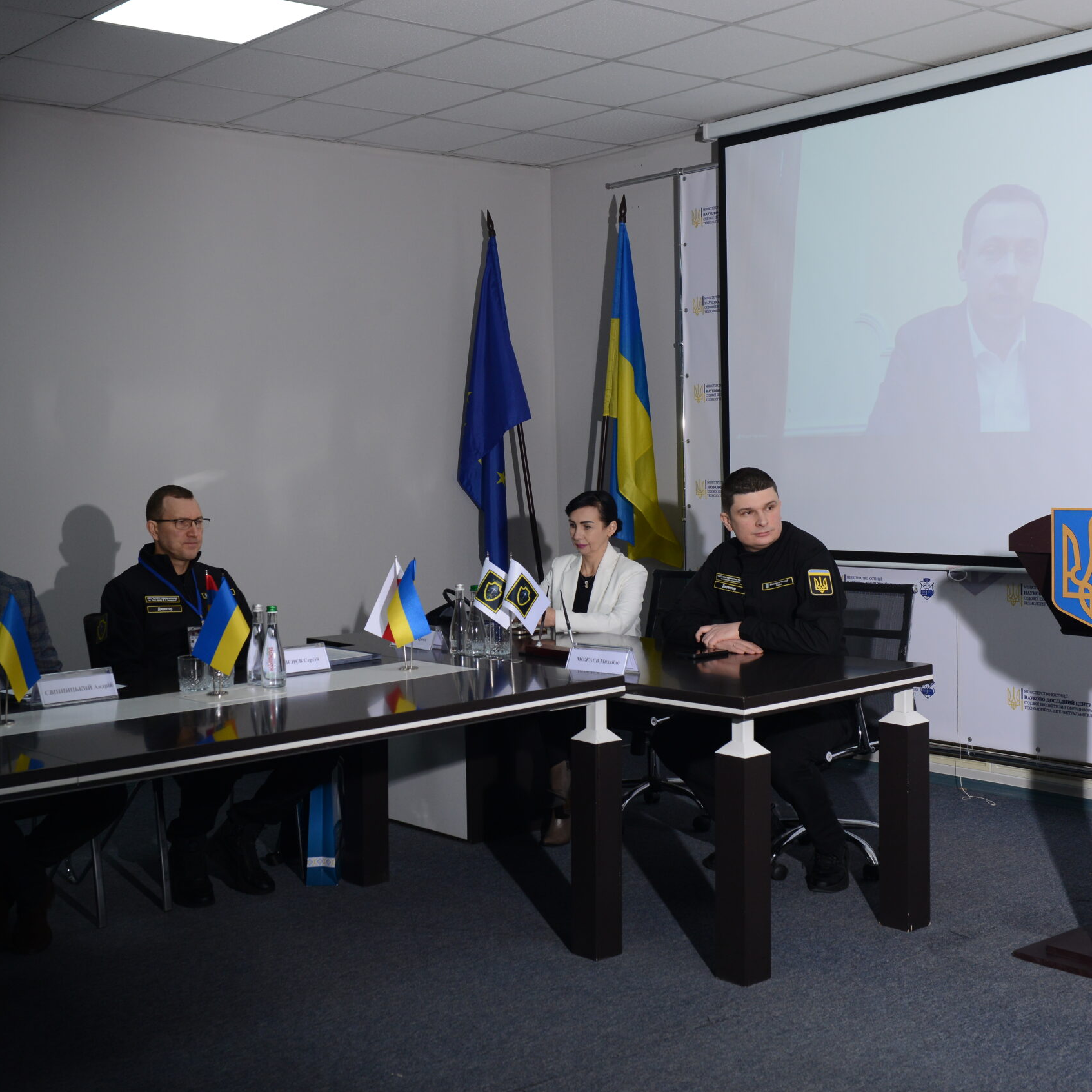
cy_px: 545
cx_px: 504
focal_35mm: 45
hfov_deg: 37.5
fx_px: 1606
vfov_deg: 37.6
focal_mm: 35
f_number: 6.3
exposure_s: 1/200
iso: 800
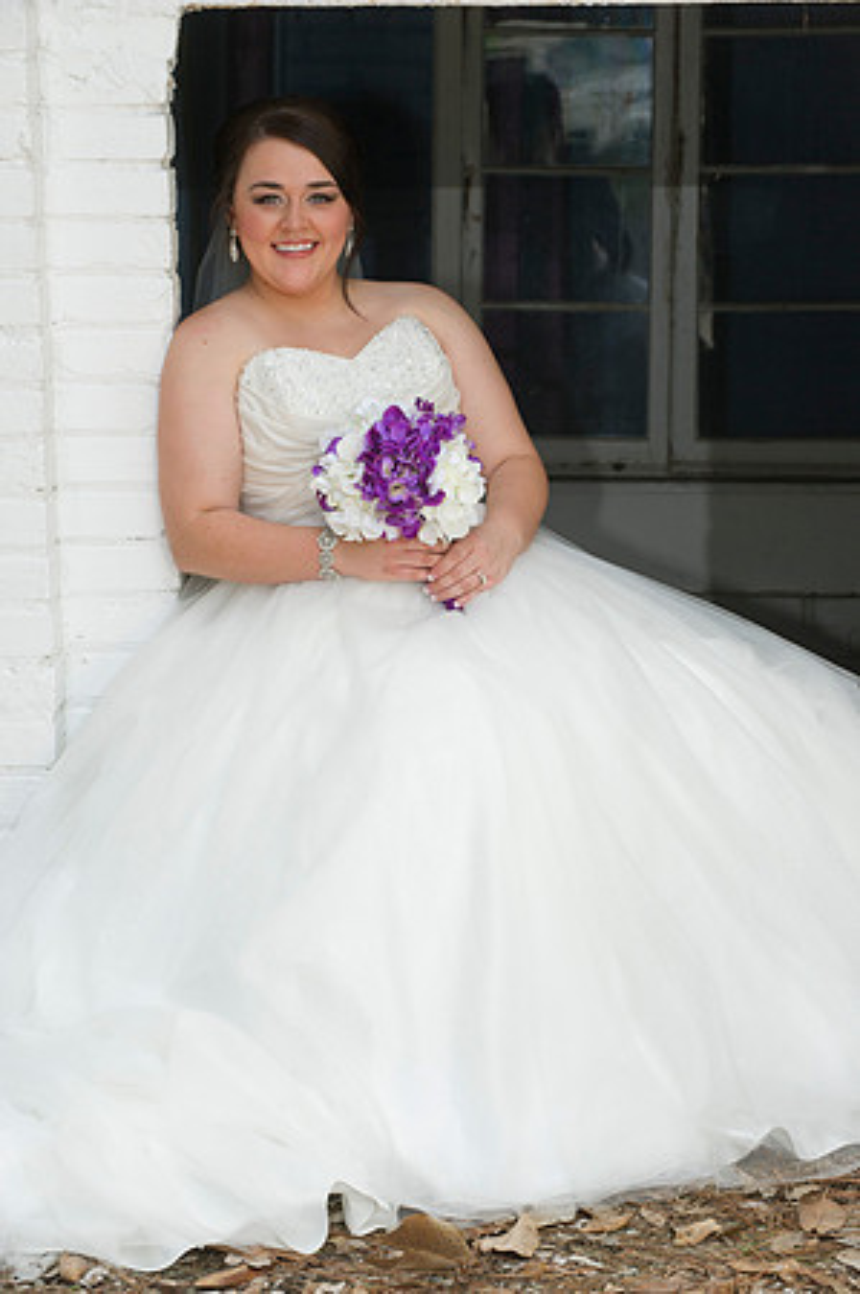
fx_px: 4669
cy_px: 647
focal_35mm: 130
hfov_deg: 10.5
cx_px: 430
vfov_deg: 15.8
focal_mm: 130
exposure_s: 1/100
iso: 320
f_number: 8
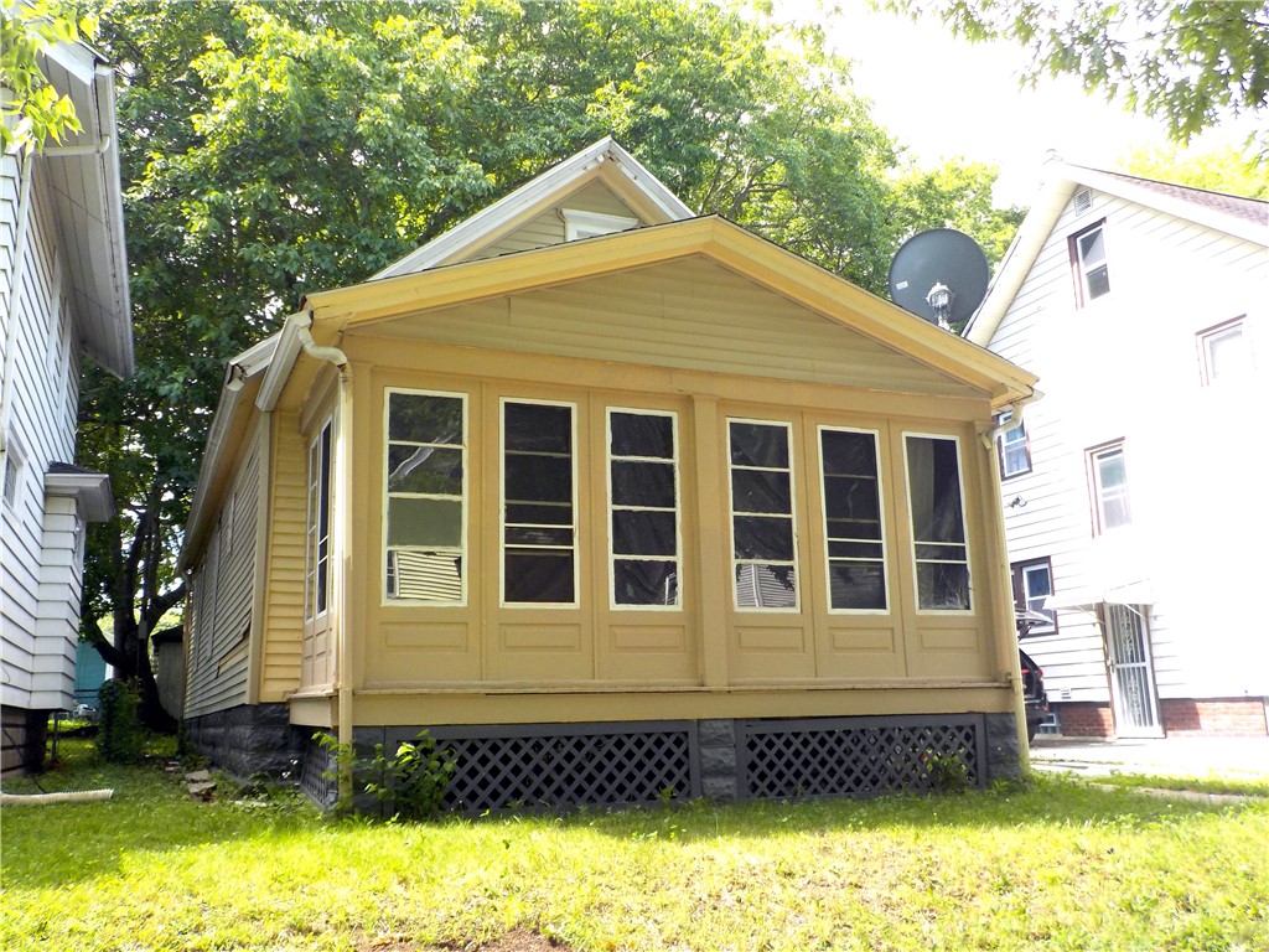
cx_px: 634
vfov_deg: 46.8
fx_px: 1100
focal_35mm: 30
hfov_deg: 60.0
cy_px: 476
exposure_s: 1/250
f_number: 3.3
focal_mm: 4.1
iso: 125
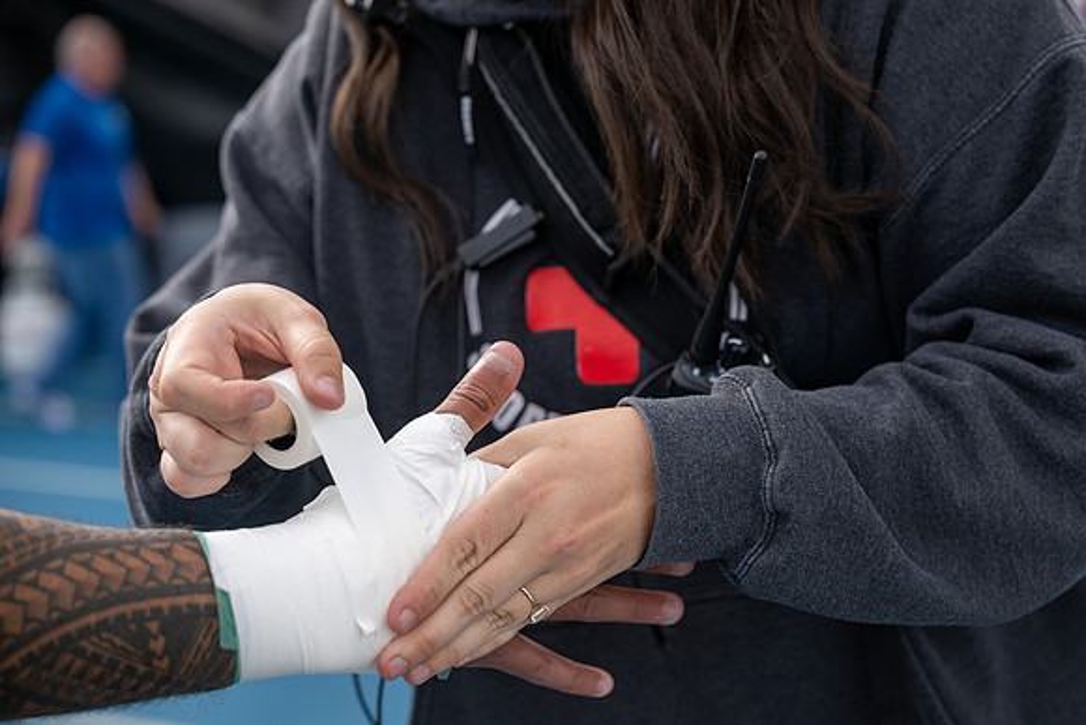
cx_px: 543
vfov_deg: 19.5
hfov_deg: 28.8
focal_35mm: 70
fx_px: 2112
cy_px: 362
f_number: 4
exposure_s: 1/1250
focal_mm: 70
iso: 250
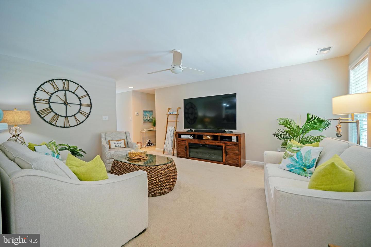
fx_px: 155
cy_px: 124
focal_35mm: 15
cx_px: 186
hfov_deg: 100.4
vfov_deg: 77.3
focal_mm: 10
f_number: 2.8
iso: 400
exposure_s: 1/30
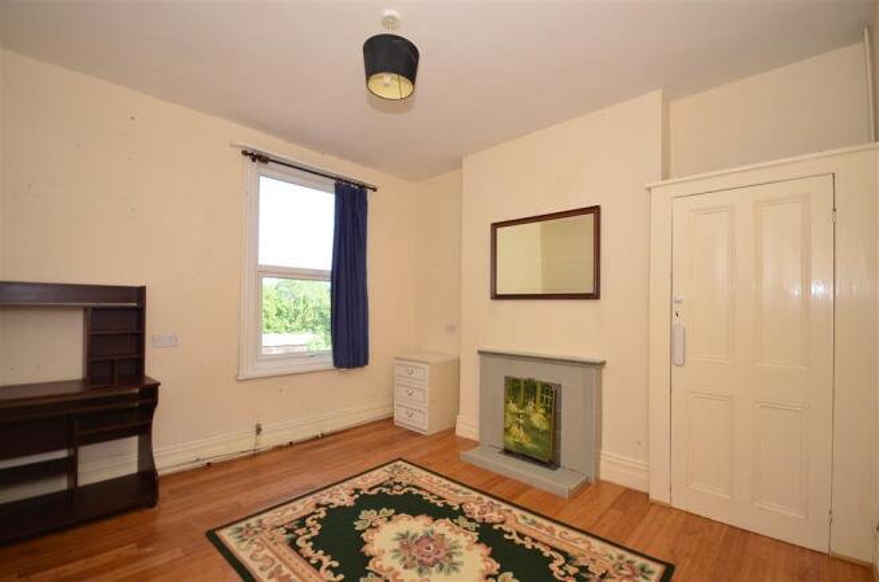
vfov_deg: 77.0
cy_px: 291
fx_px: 365
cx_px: 440
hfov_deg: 100.5
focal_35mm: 15
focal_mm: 10
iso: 200
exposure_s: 1/100
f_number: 5
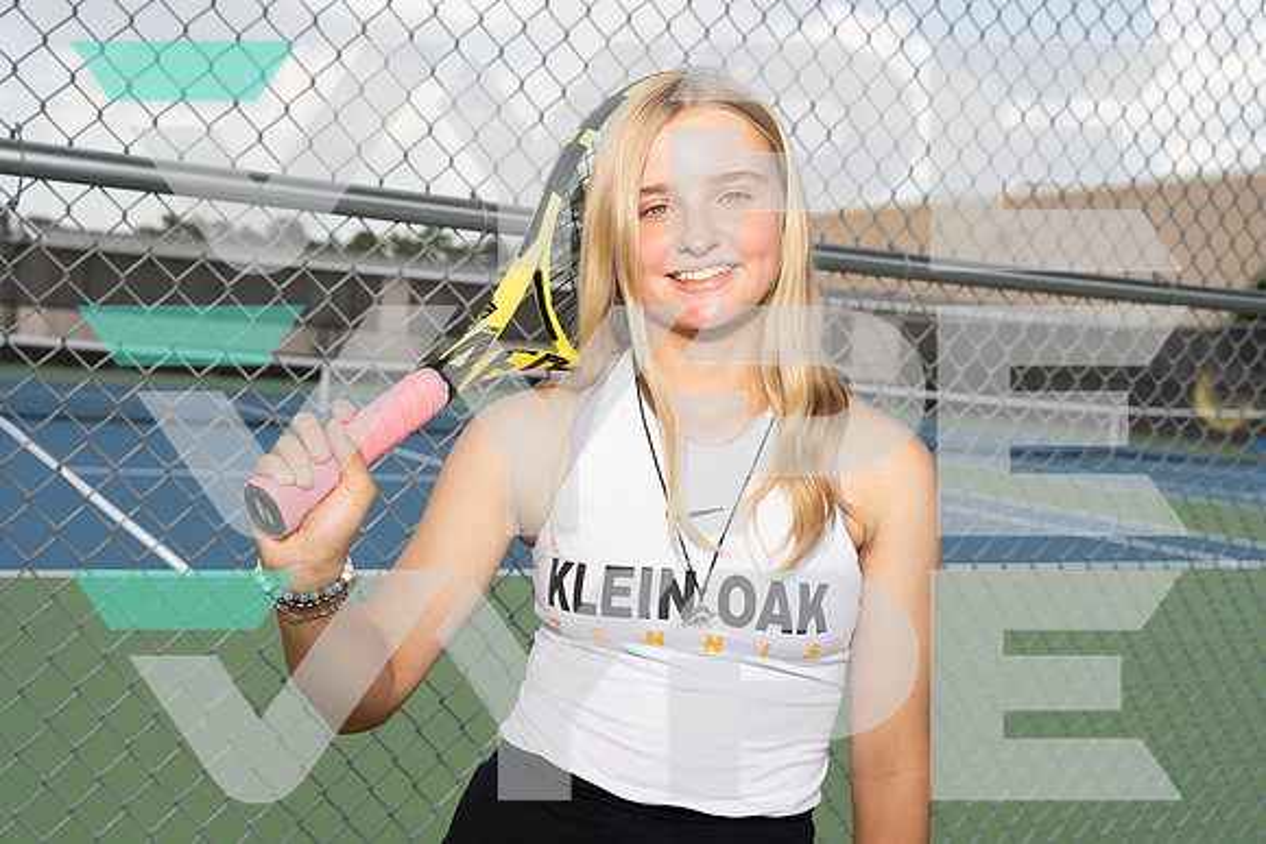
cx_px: 633
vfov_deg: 32.6
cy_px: 422
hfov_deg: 47.4
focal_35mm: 41
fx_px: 1442
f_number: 5.6
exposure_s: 1/250
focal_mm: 41
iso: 100
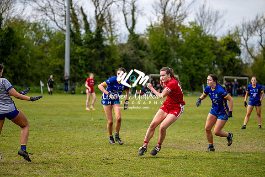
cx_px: 132
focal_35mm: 125
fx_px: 920
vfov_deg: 11.0
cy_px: 88
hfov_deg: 16.4
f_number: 2.8
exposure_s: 1/4000
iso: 360
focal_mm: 125
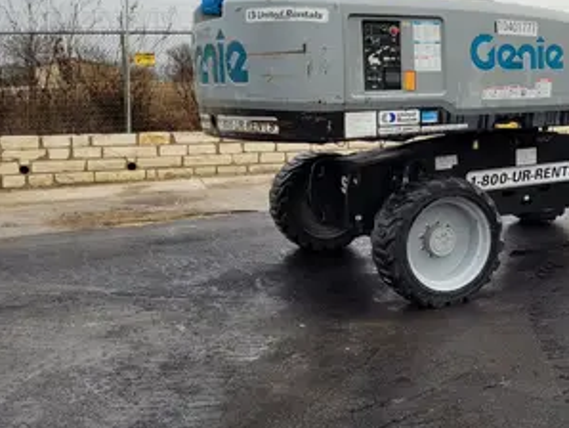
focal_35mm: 48
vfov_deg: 30.1
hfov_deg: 37.3
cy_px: 140
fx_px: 790
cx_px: 500
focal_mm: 5.4
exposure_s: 1/215
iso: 40
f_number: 1.8
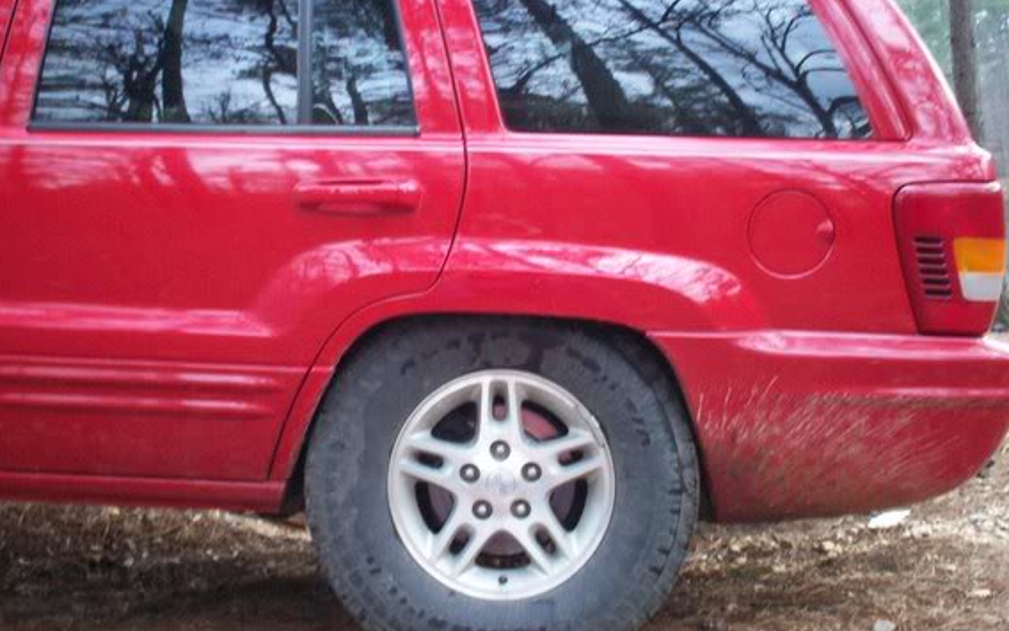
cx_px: 471
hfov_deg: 46.2
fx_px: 1182
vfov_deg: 29.8
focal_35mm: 43
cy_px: 279
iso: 200
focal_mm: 6
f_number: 4.5
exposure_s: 1/8
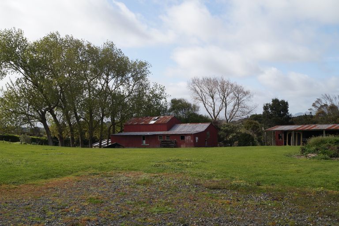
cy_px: 113
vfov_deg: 34.2
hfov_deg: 49.6
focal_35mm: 39
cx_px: 170
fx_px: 367
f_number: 8
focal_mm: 26
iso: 100
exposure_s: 1/320
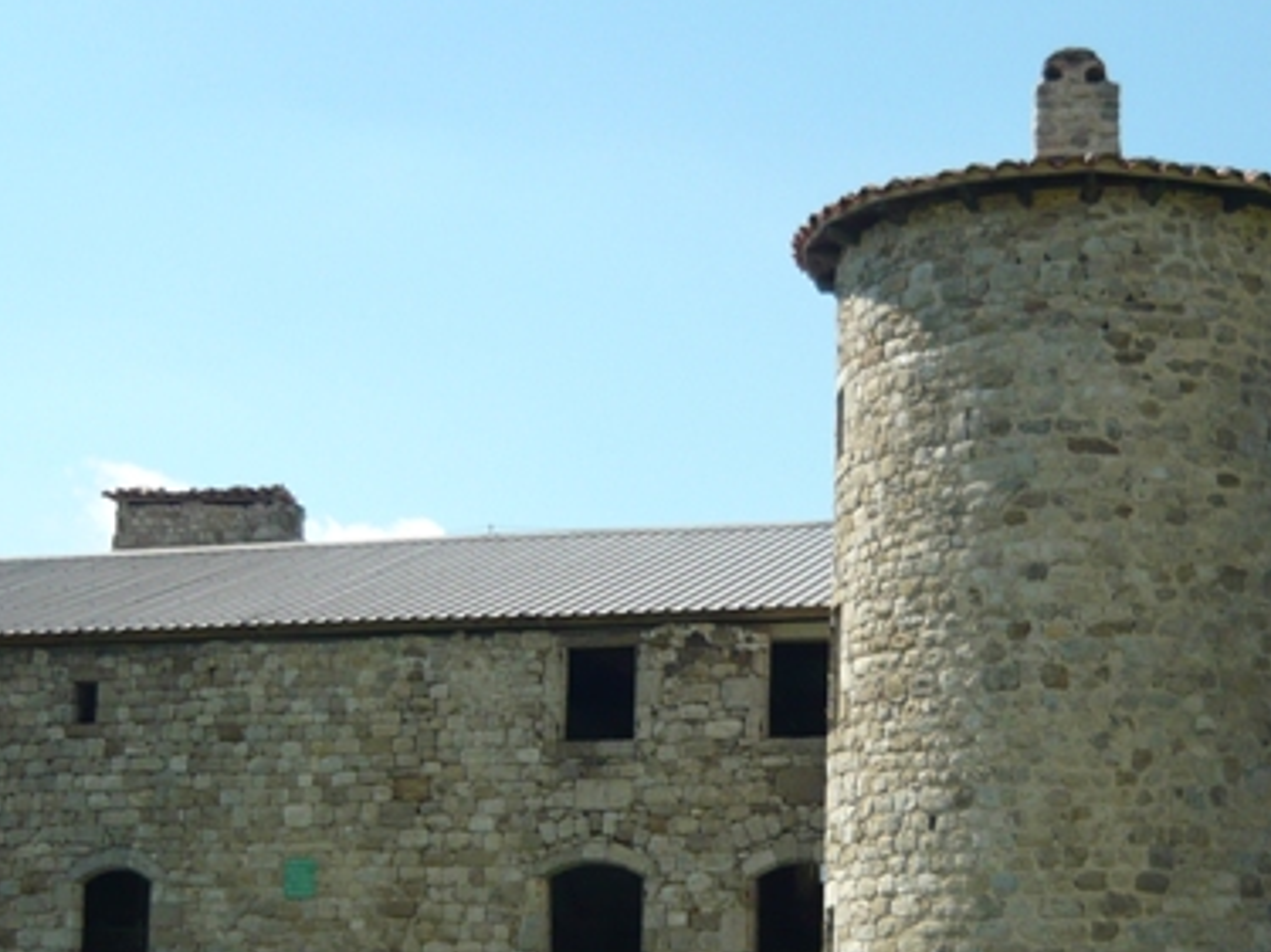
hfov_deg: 24.7
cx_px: 664
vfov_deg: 18.6
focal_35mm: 79
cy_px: 678
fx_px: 2900
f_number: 8
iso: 100
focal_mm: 5.5
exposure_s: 1/160
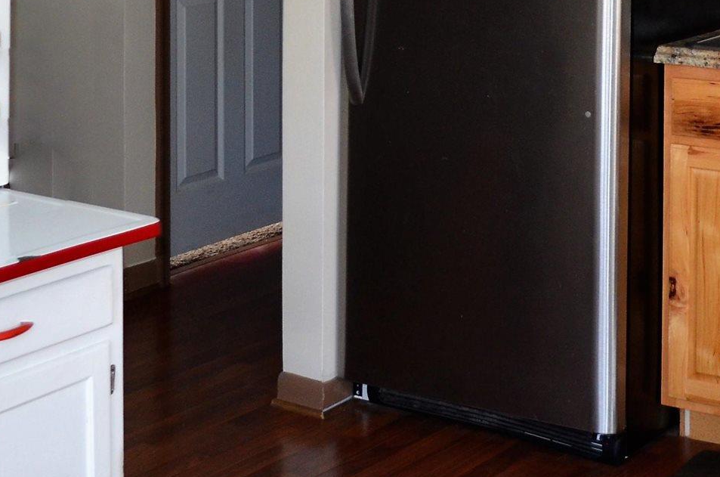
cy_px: -221
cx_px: 573
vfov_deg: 14.6
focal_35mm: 87
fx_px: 1736
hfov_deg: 23.1
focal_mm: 18
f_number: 3.5
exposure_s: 1/60
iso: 720
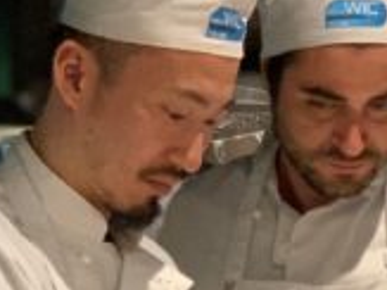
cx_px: 423
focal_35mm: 275
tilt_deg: -1.8
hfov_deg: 7.2
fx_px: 3072
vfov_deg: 5.4
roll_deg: +1.1
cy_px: 420
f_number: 2.4
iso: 500
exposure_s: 1/40
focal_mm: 6
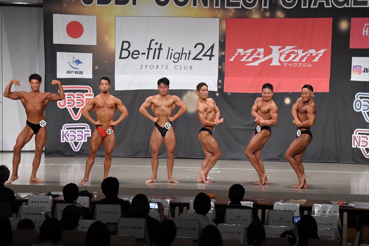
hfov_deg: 21.0
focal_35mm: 97
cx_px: 184
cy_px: 123
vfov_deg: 14.1
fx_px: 994
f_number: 5.6
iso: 6400
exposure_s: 1/400
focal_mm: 65
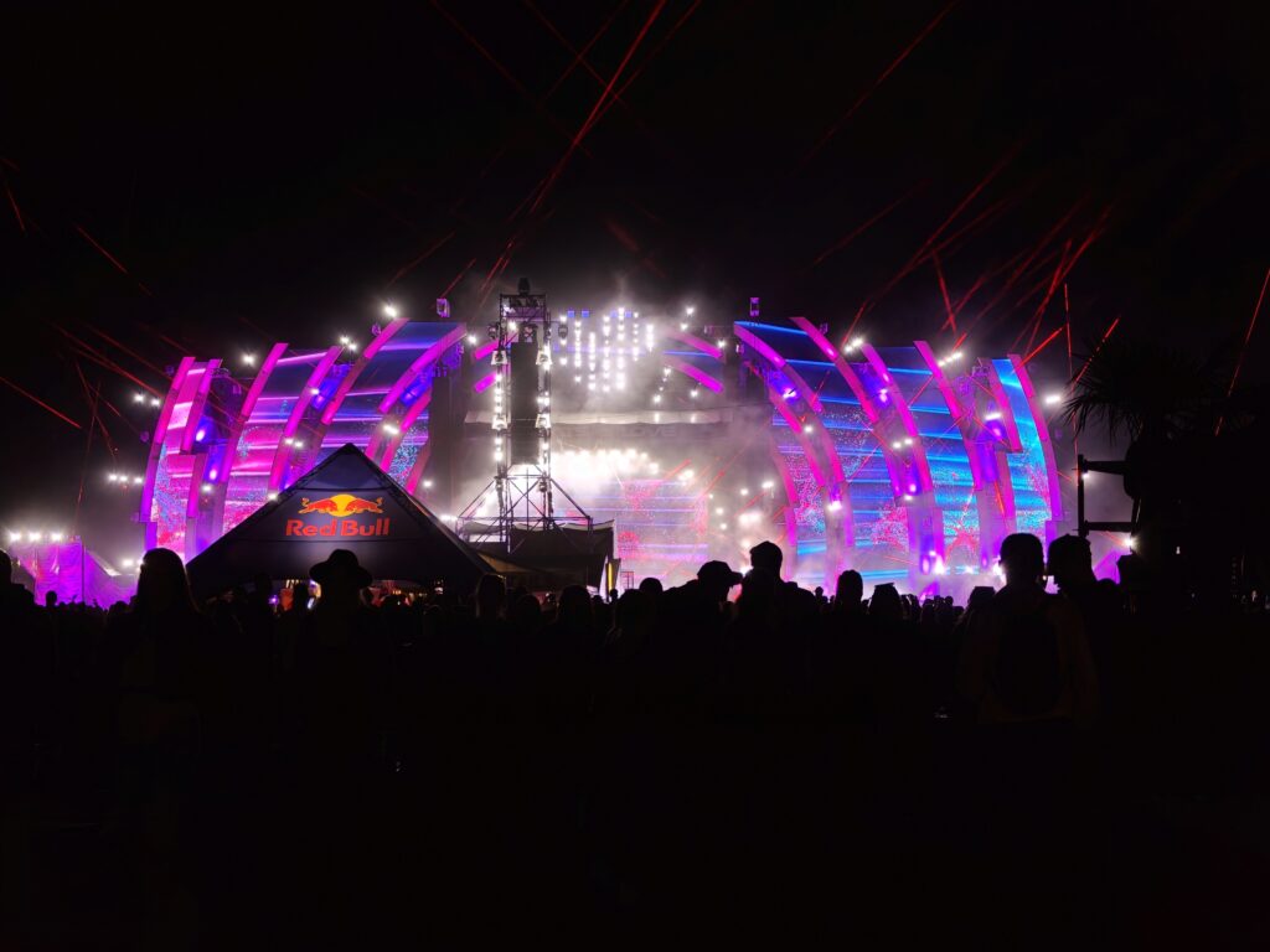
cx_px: 635
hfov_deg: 27.8
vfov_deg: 21.0
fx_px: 2568
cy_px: 476
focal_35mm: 70
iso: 1250
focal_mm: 20.1
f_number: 2.2
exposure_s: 1/100
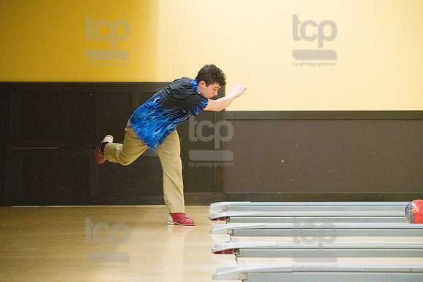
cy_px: 141
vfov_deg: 11.0
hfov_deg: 16.4
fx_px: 1469
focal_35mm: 125
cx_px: 212
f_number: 4.5
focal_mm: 125
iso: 10000
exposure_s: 1/1000
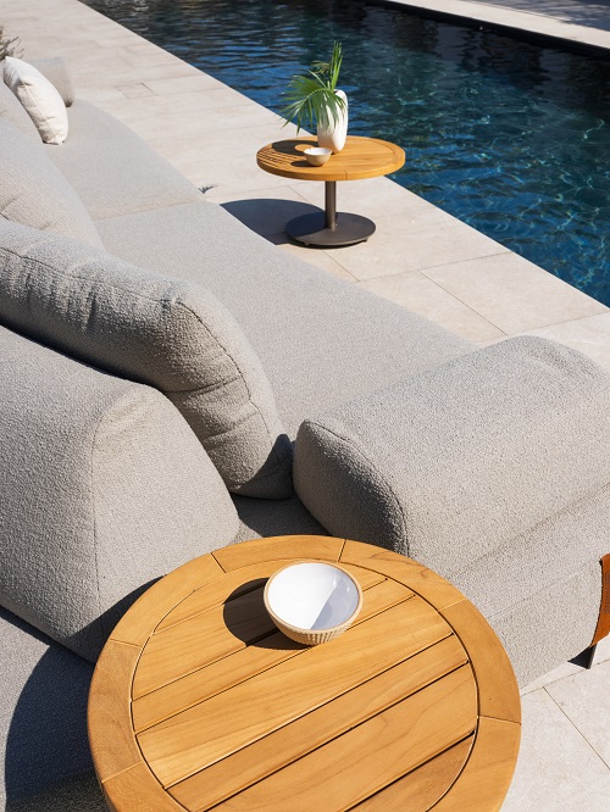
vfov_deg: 51.3
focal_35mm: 36
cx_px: 305
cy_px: 406
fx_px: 845
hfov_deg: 39.7
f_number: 16
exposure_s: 1/200
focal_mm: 45.9
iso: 400
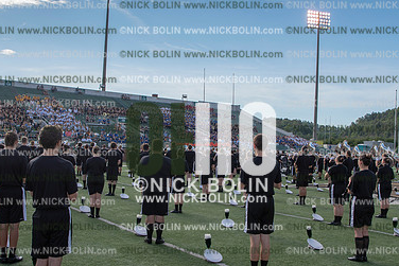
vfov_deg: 35.9
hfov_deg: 51.9
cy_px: 153
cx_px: 201
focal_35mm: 37
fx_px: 410
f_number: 5.6
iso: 100
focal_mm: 24
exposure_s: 1/640
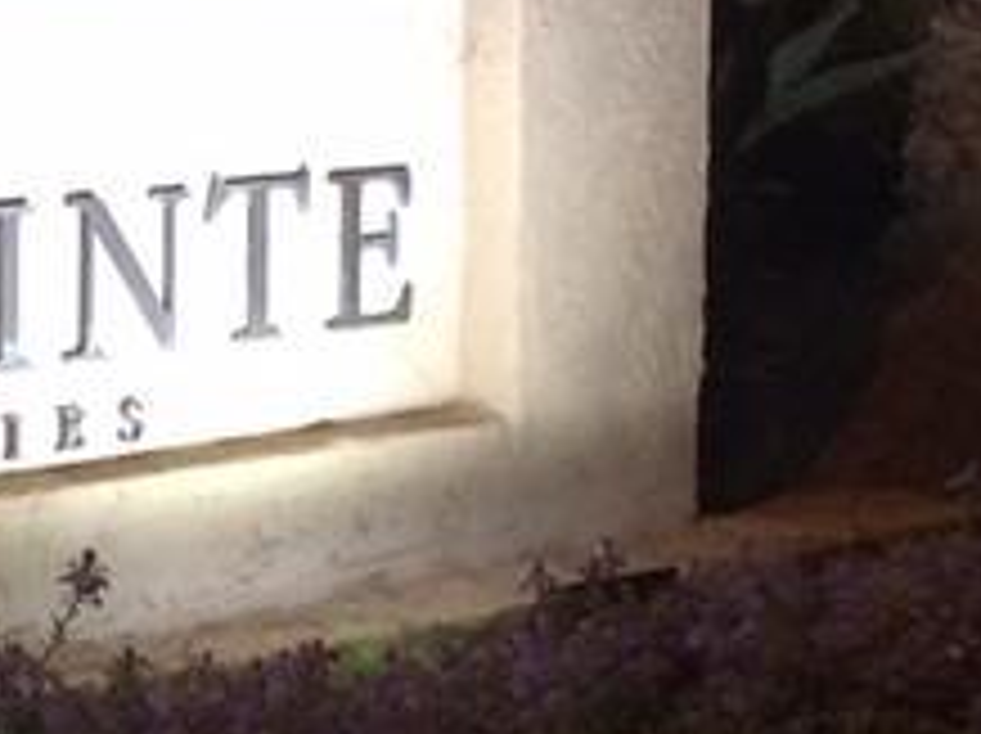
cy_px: 531
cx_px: -459
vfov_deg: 10.5
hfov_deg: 13.3
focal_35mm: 141
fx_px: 3991
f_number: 2.2
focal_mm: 4.12
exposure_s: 1/30
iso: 200
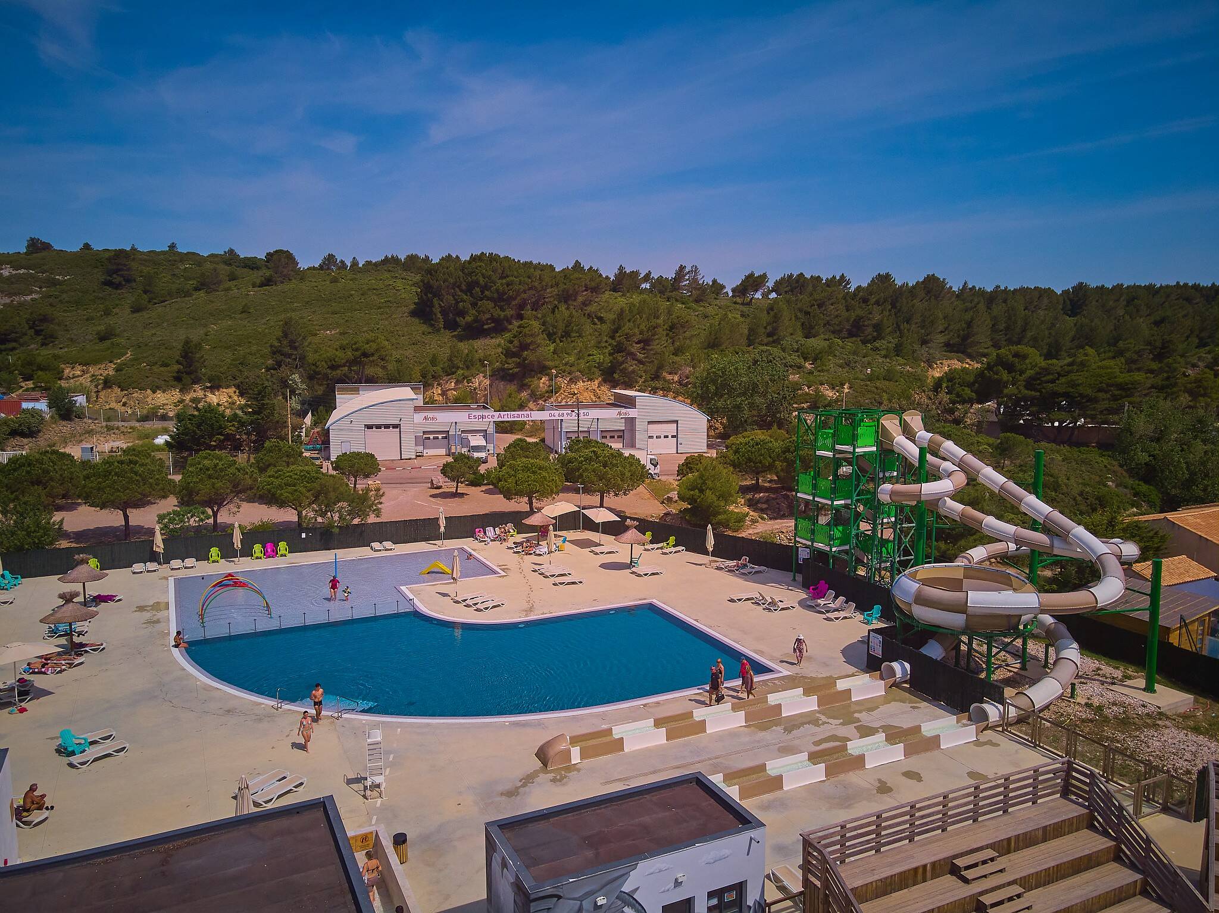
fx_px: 845
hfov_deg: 71.6
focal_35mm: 24
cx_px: 610
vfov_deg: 56.8
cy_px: 456
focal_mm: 4.5
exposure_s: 1/3205
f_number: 2.8
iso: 100
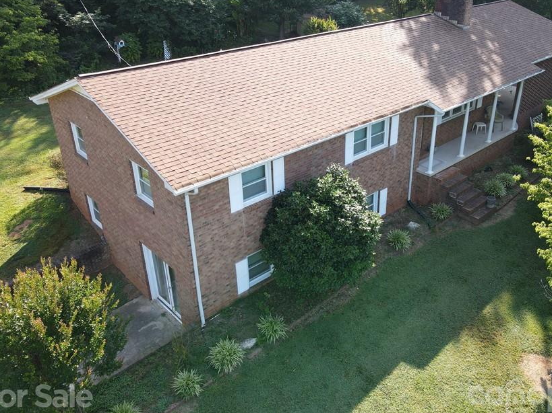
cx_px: 323
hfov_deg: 59.6
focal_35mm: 30
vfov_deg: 46.6
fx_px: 478
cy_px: 170
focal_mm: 4.5
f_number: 2.8
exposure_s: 1/90
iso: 100
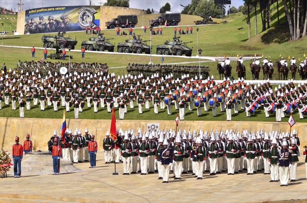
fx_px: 996
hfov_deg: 17.5
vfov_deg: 11.7
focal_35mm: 117
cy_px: 102
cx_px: 154
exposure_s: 1/1250
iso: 200
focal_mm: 78
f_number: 7.1
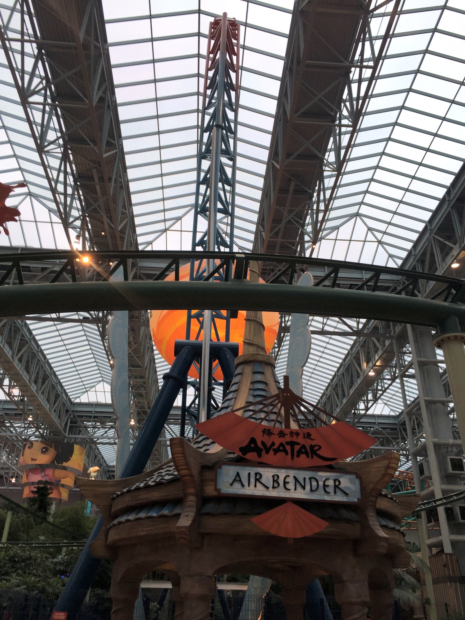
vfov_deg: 61.7
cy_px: 310
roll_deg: -1.1
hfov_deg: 48.2
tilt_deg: +30.4
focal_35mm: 29
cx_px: 232
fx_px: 519
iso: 32
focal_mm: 4.15
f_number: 2.2
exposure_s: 1/60
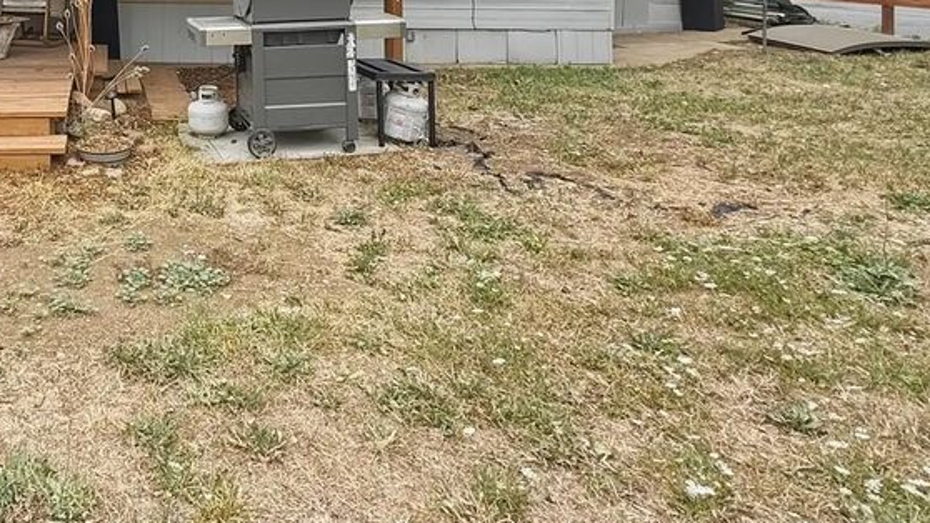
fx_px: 691
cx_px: 110
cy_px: -40
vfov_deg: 35.9
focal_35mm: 28
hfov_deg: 58.9
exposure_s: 1/1235
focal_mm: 2.2
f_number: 2.2
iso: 64
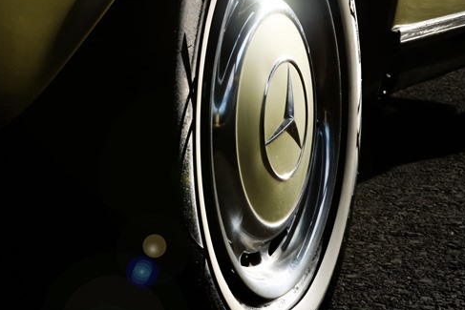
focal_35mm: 128
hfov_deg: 16.0
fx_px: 1654
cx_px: 217
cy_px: 117
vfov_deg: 10.7
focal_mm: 65
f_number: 20
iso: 200
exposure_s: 1/80
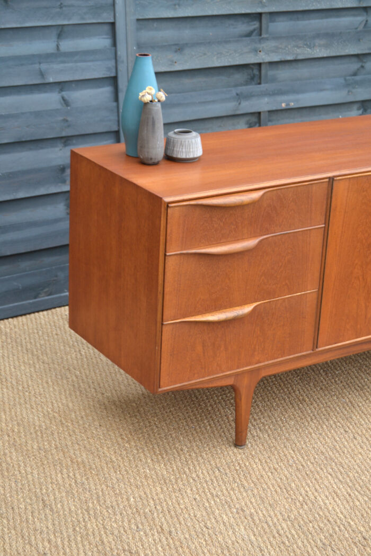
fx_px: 1113
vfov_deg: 28.1
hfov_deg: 18.9
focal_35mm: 72
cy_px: 278
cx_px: 186
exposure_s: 1/125
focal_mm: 48
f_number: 5.3
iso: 180
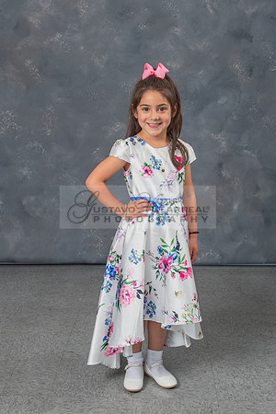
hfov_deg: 23.0
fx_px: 679
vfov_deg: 33.9
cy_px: 173
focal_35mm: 59
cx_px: 152
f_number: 5.6
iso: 200
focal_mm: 31
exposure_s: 1/160
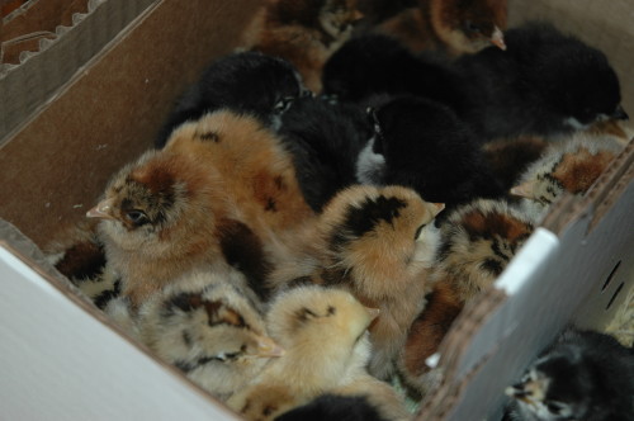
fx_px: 1451
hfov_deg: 24.6
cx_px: 317
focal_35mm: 82
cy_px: 210
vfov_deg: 16.5
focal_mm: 55
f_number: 4.5
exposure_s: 1/60
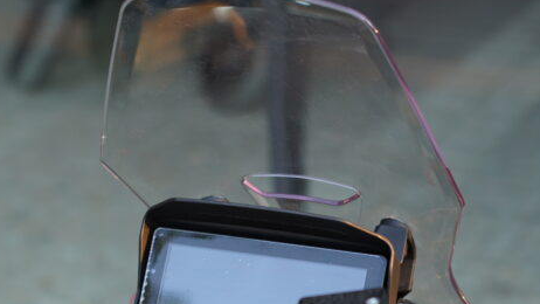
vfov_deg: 11.4
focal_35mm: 102
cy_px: 458
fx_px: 1461
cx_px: 300
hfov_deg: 20.9
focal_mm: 50
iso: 160
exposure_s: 1/80
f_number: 2.8
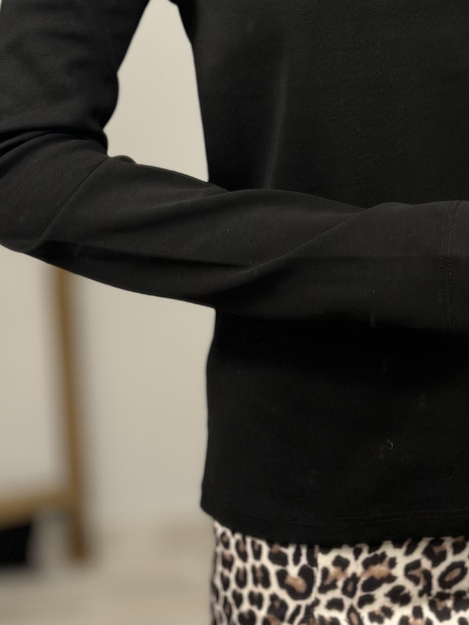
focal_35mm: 101
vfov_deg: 19.2
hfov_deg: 14.4
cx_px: 466
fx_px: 1825
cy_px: 115
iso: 64
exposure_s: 1/50
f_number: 1.78
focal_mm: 6.86
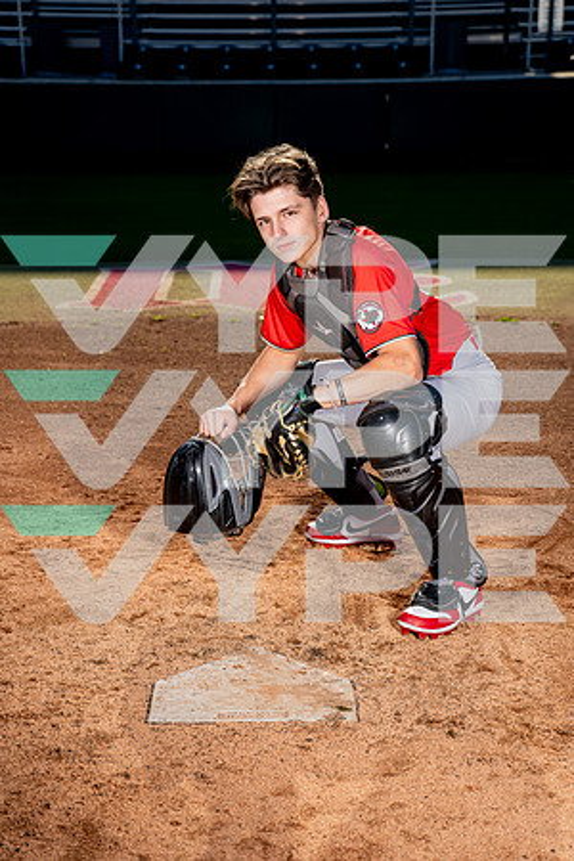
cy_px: 430
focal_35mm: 70
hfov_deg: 19.5
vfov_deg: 28.8
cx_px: 287
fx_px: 1674
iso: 100
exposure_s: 1/1000
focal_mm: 70
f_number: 4.5
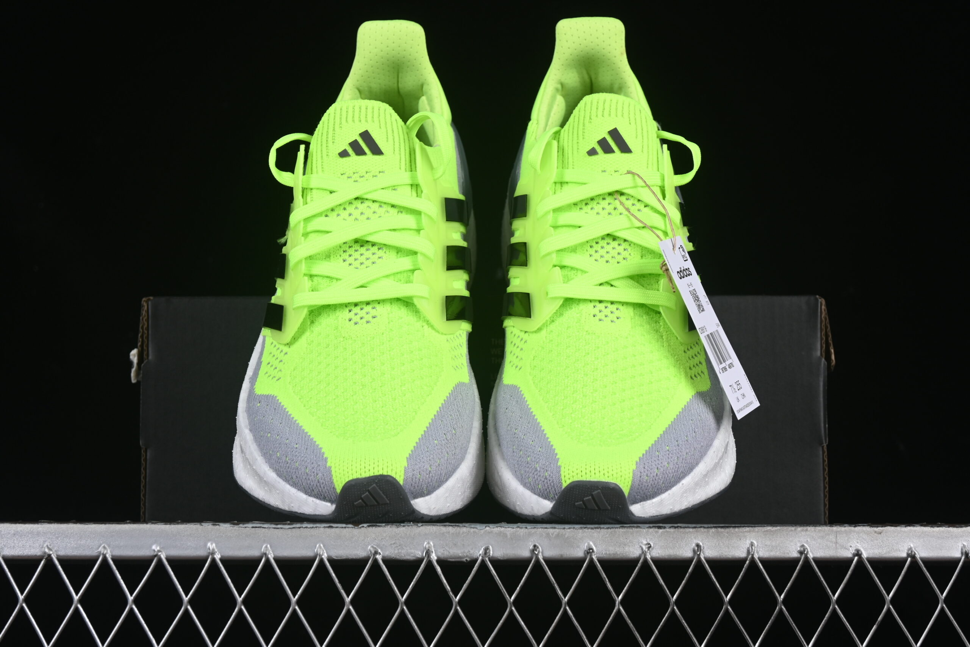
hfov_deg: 27.0
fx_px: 2021
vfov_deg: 18.2
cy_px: 324
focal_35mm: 75
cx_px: 485
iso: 160
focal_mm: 50
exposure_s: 1/80
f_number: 8
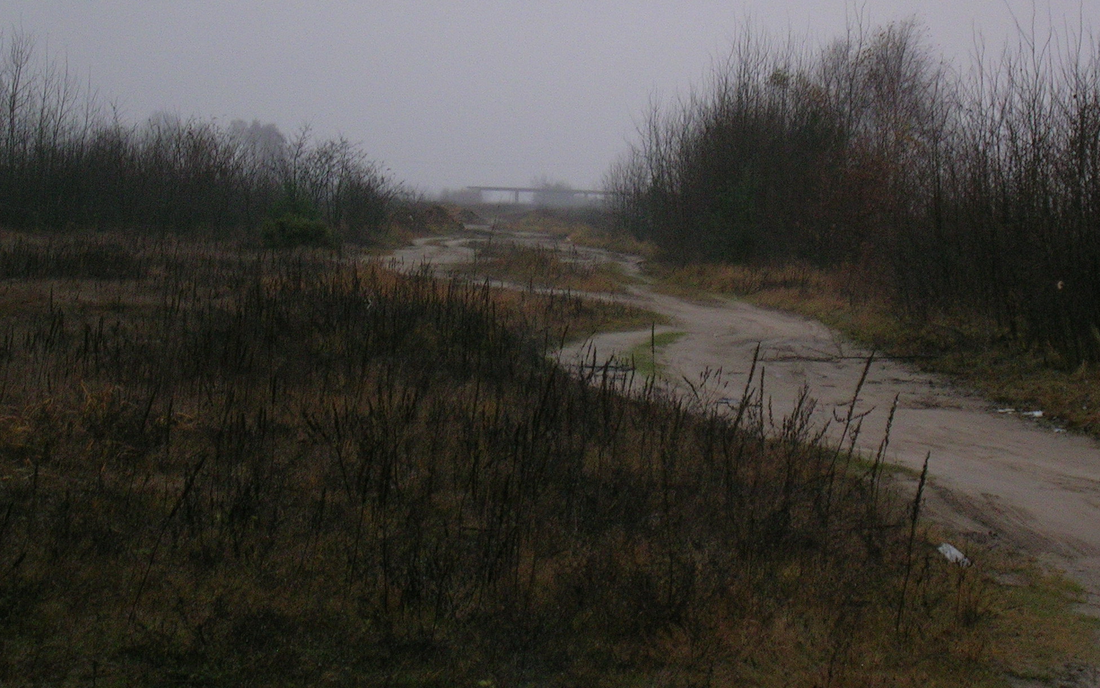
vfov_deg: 11.2
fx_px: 3508
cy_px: 311
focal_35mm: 117
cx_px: 569
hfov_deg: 17.8
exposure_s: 1/60.1
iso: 145
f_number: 4.9
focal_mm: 16.2
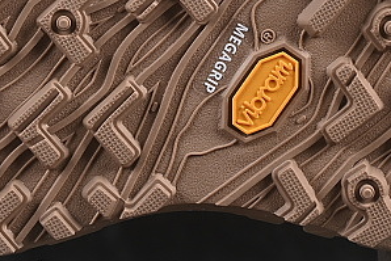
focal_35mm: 272
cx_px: 134
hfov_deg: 7.6
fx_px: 2956
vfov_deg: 5.0
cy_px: -31
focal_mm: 50
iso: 160
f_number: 7.1
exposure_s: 1/80
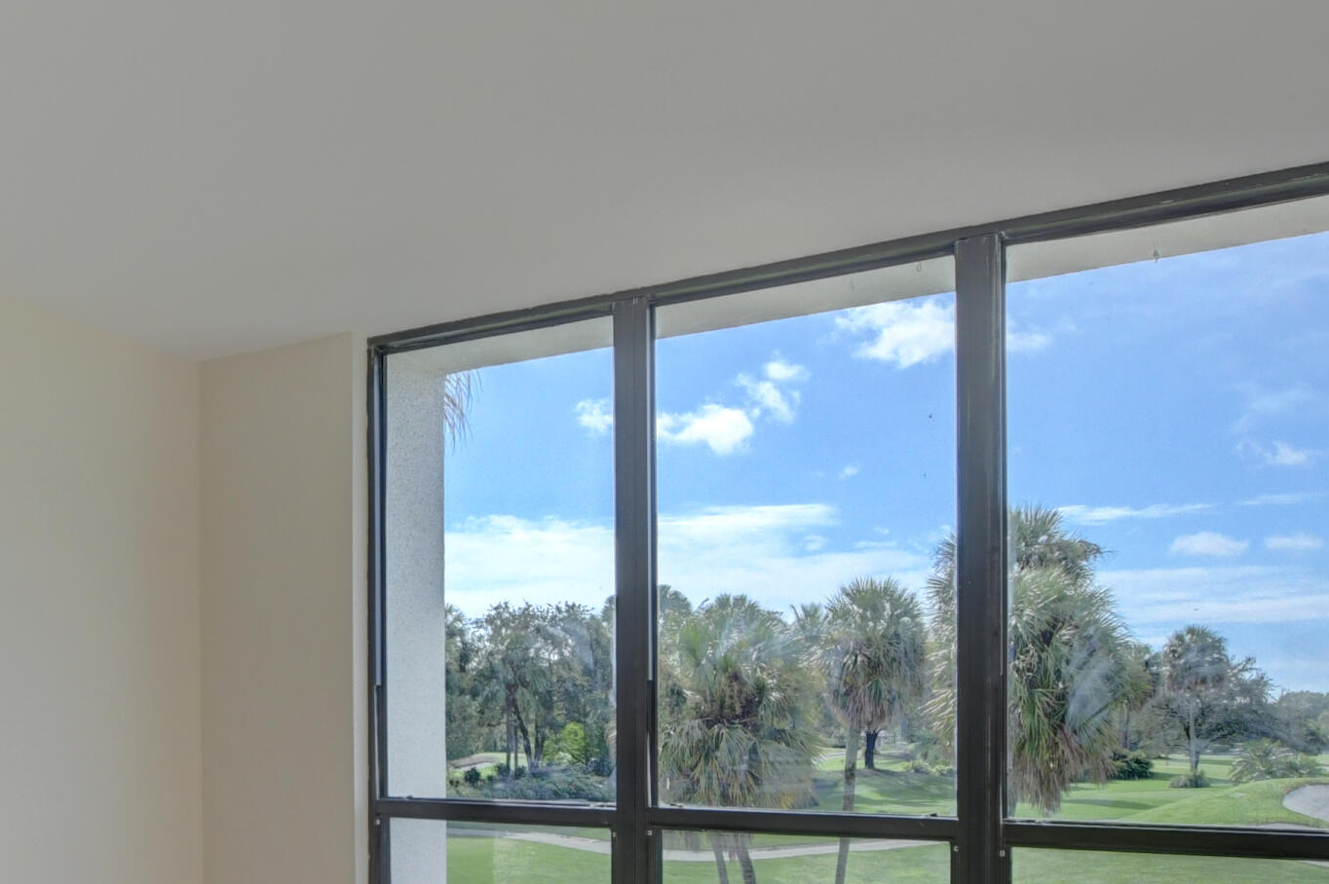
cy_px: 727
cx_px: 371
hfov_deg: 55.1
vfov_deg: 38.2
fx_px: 1218
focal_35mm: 33
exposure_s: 1/1000
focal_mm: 10
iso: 1000
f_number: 8
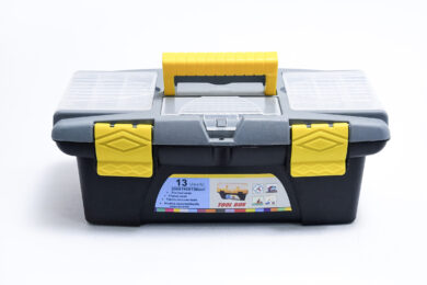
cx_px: 218
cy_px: 139
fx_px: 759
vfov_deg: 21.2
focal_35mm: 64
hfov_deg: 31.4
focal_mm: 58
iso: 3200
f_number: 8
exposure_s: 1/250
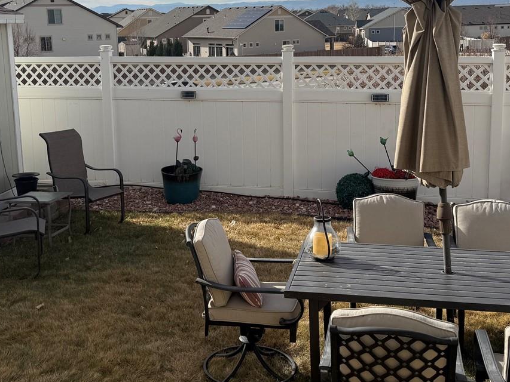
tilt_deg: -9.7
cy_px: 126
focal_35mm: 45
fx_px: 663
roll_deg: +2.6
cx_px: 242
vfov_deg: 31.9
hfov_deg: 42.1
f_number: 1.78
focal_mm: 6.76
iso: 80
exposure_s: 1/6711
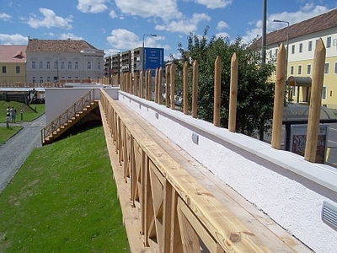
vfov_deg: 41.8
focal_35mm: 34
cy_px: 126
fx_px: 331
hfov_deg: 54.0
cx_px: 168
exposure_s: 1/1000
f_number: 5.6
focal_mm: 5.6
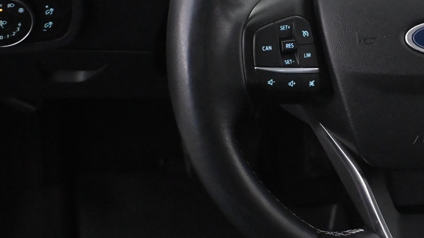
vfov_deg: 11.9
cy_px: 23
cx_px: 428
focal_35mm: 101
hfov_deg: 20.5
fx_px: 1131
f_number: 4.5
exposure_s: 1/60
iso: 6400
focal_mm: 27.5
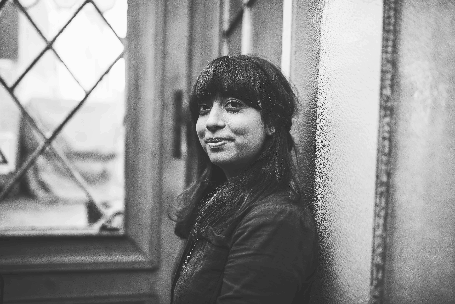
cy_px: 152
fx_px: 442
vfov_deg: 37.9
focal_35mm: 35
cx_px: 228
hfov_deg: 54.4
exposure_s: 1/400
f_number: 1.4
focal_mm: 35
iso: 400
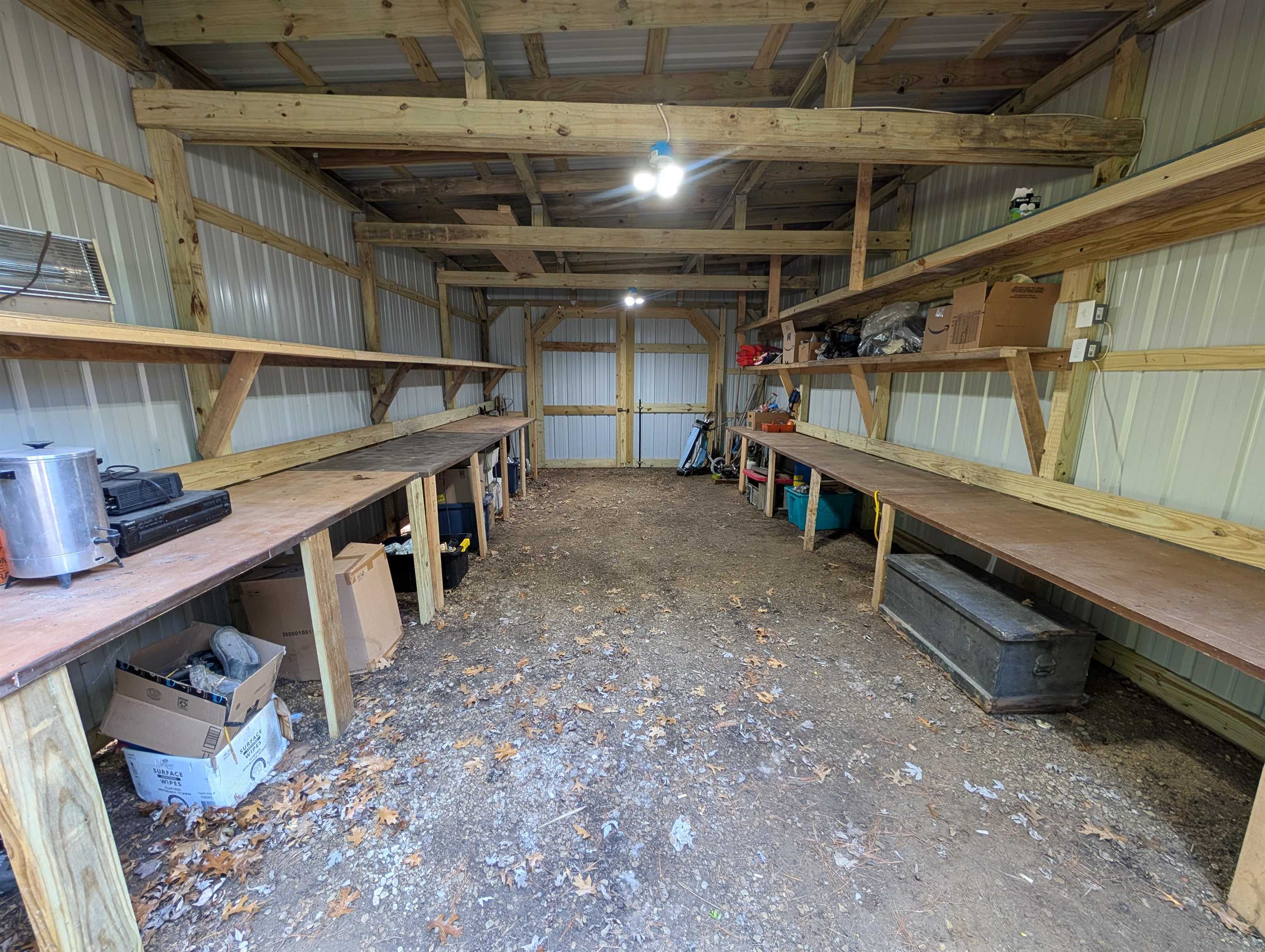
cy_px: 476
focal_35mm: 12
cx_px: 632
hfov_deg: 110.5
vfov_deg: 94.6
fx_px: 439
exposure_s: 1/29.2
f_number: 1.7
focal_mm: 2.02
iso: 78
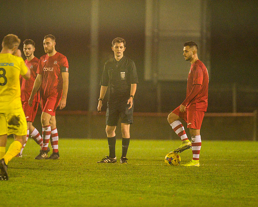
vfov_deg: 3.0
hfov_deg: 3.8
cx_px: 113
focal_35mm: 508
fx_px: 3876
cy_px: 104
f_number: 2.8
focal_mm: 300
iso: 5000
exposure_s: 1/800
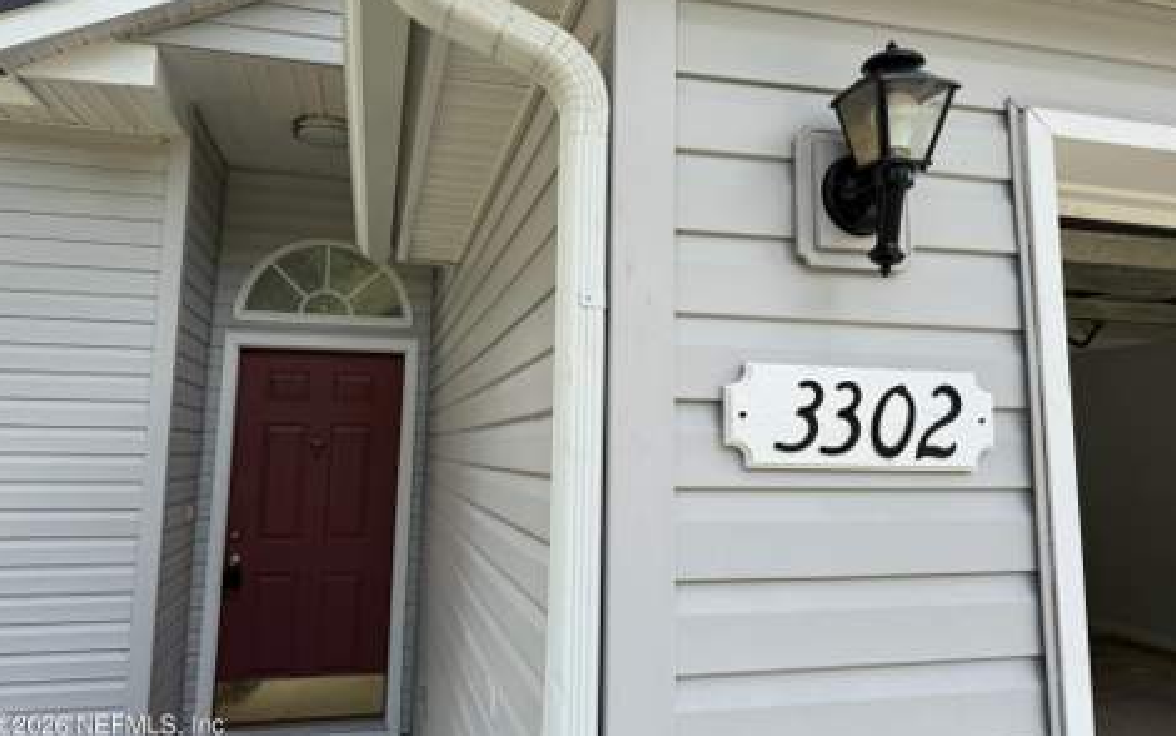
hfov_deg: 70.4
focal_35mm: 26
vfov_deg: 47.5
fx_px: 833
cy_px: 315
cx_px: 591
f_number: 1.78
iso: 80
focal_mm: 6.76
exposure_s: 1/1522
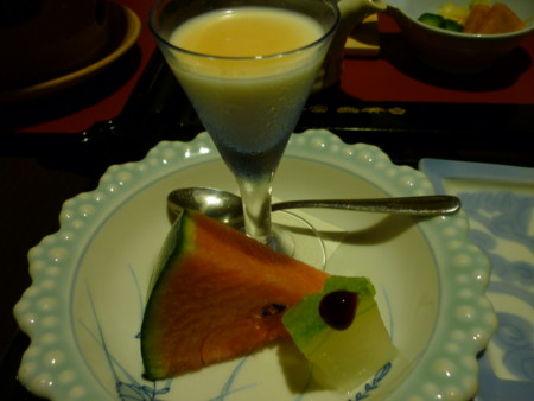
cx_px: 267
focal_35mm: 33
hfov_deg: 55.3
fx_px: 509
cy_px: 200
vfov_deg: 43.0
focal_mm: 5.5
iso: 80
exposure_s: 1/8
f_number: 2.8
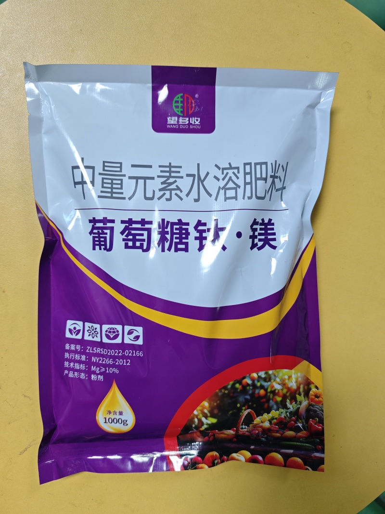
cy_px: 257
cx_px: 192
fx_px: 341
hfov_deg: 58.9
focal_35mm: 23
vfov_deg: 73.9
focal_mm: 6.55
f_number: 1.6
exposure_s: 1/100
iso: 250
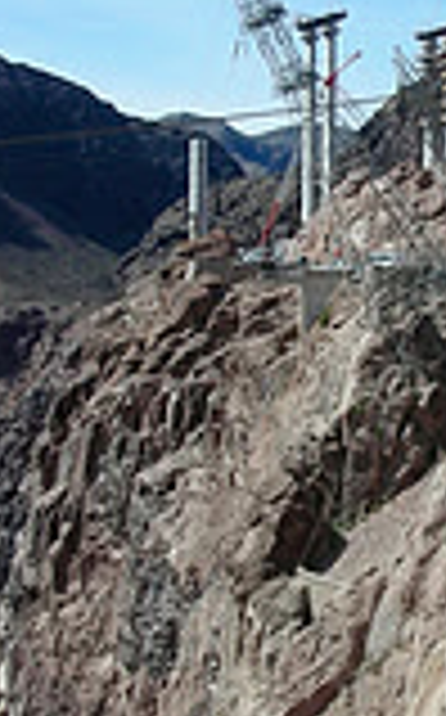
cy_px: 347
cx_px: 590
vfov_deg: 19.8
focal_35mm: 105
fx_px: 2048
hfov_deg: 12.1
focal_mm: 5.8
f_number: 8.5
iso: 50
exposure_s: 1/89.2
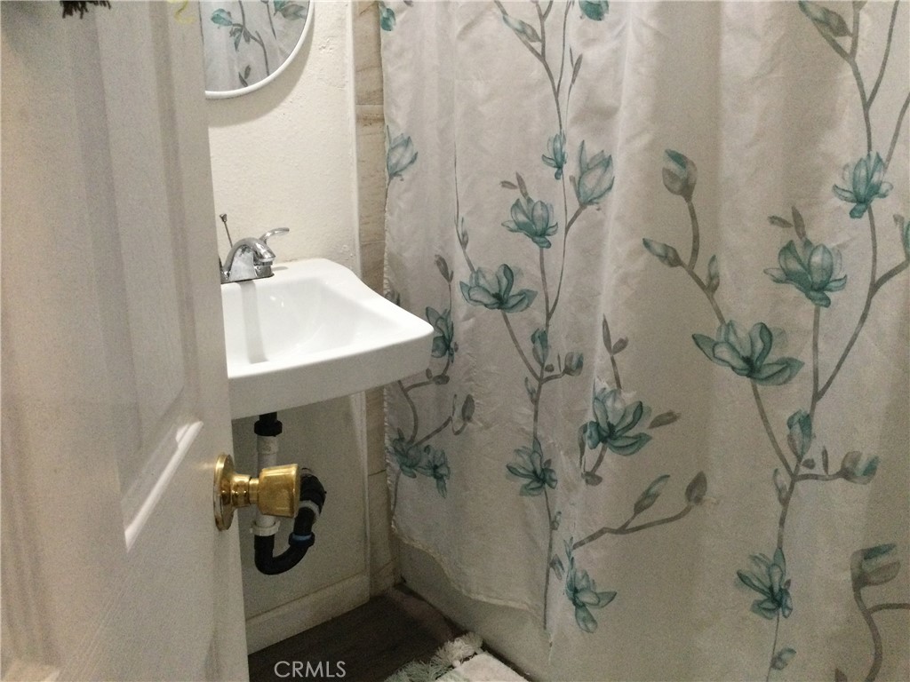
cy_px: 341
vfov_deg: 45.4
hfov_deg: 58.4
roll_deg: -1.4
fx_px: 815
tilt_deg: -20.5
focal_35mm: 31
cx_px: 455
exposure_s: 1/30
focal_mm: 3.3
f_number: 2.4
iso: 200
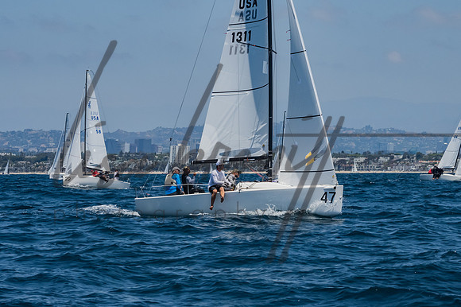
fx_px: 2010
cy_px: 153
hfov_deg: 13.1
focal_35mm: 157
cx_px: 227
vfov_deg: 8.7
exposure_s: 1/1600
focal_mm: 102
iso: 640
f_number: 14
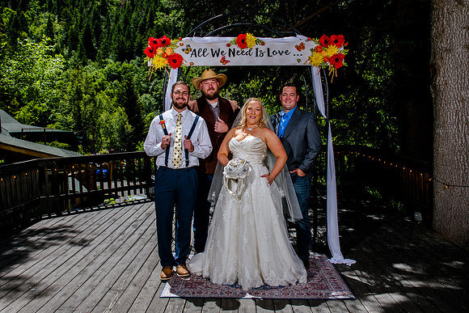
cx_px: 224
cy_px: 144
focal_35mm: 30
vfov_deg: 44.1
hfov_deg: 62.5
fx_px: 386
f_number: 8
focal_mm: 27
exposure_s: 1/400
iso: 160
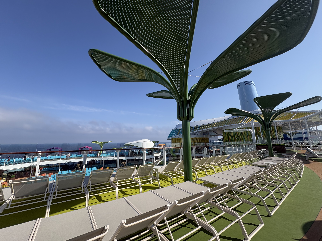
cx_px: 161
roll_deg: +2.7
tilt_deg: +11.7
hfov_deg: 102.1
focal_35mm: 14
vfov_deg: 85.7
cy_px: 120
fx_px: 130
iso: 50
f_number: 2.2
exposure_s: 1/2342
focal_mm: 2.22
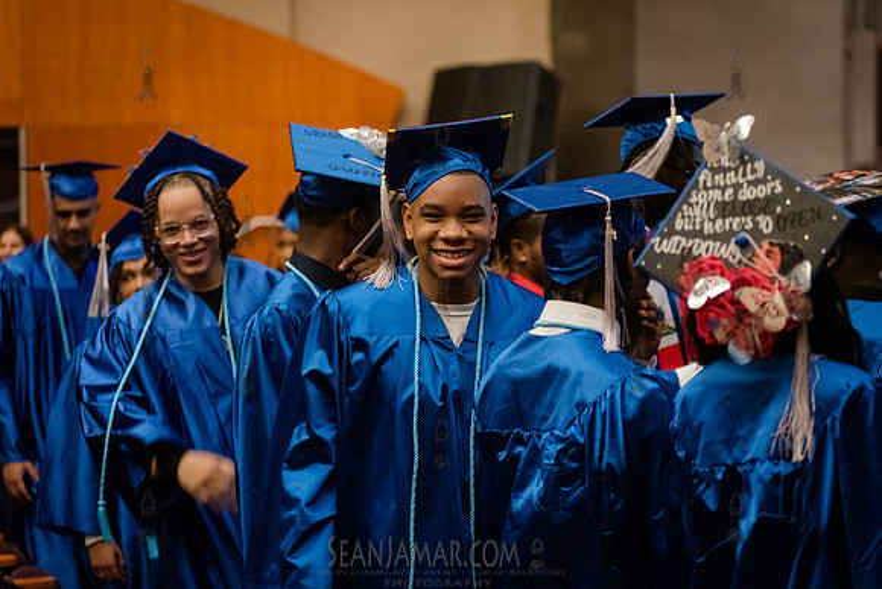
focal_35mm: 86
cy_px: 294
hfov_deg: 23.6
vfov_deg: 15.9
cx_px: 441
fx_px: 2107
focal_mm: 86
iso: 8000
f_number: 2.8
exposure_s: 1/125
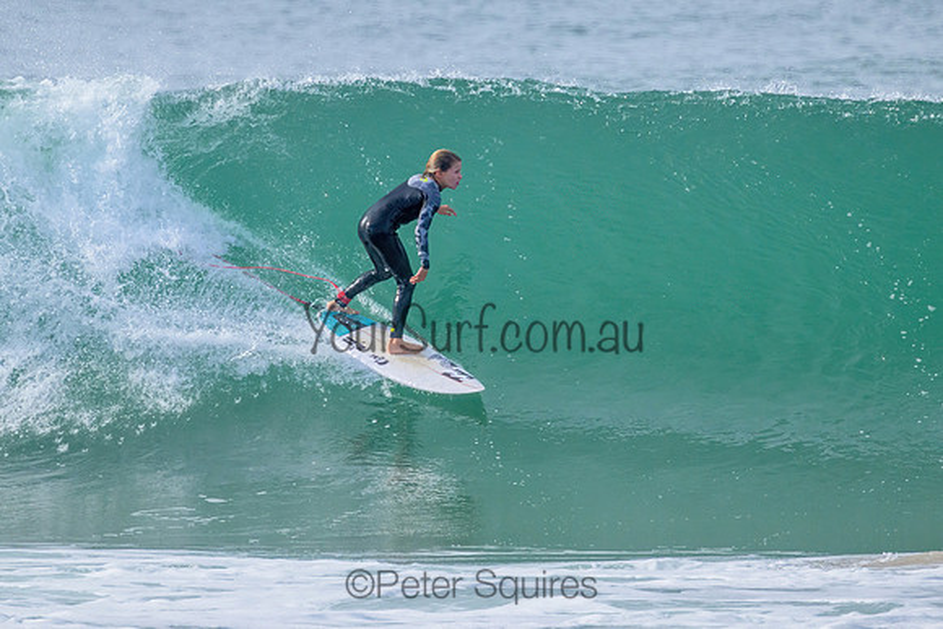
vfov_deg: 1.2
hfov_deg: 1.9
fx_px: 28840
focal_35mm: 1101
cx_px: 488
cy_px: 262
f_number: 11
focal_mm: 800
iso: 2000
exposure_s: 1/2000
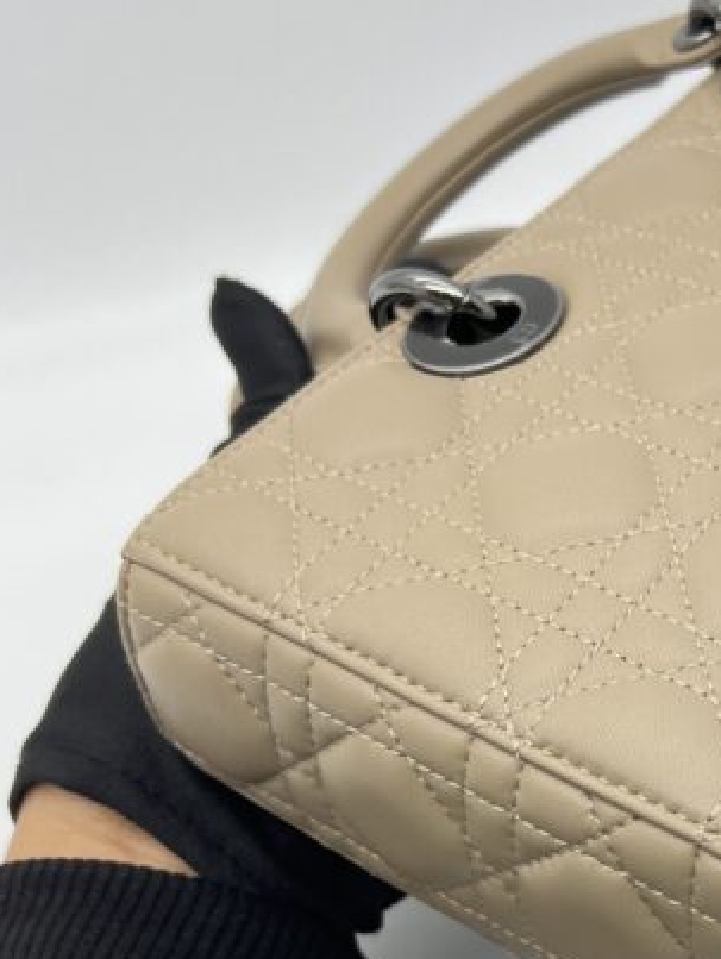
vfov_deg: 29.0
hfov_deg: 21.5
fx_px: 1830
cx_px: 711
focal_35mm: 66
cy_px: 704
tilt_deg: -45.9
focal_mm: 5.7
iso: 32
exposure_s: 1/100
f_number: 1.5
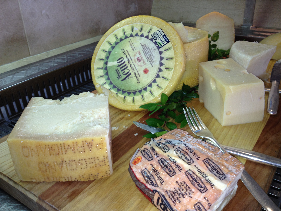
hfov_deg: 52.6
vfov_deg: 40.7
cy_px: 106
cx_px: 140
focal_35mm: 35
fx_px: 284
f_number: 2.4
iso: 64
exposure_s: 1/33
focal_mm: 4.28
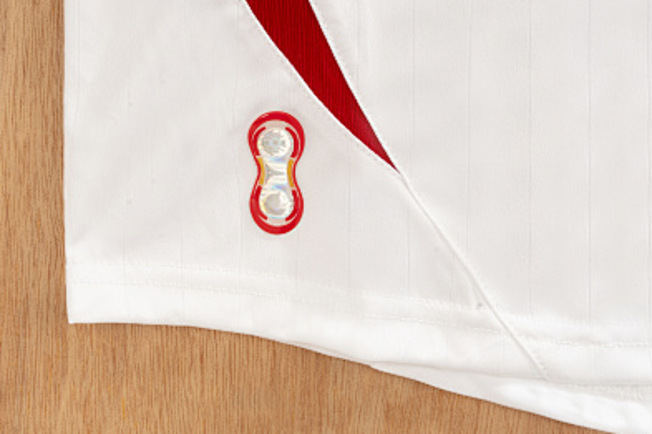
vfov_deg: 19.4
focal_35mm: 70
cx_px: 279
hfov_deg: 28.8
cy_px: 178
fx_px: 1268
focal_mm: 55
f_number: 11
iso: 100
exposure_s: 1/125
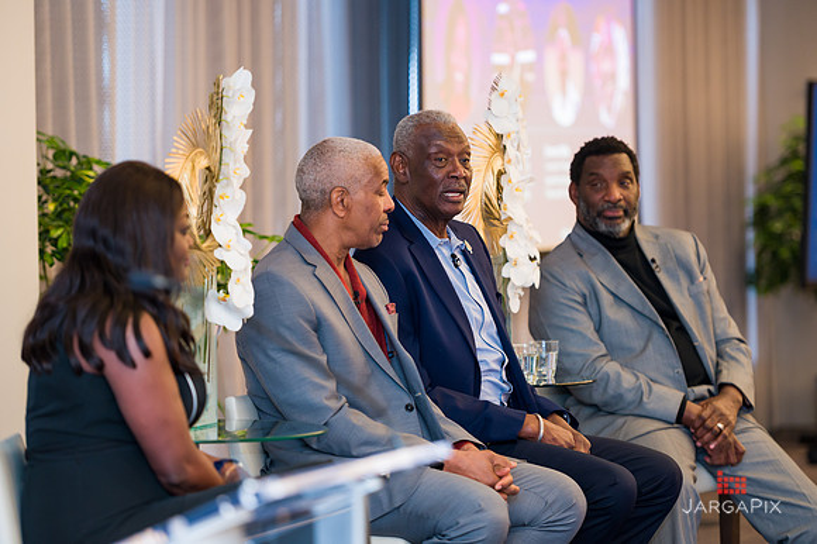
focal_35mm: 145
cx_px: 408
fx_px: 3289
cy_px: 272
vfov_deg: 9.5
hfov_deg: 14.2
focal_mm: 145
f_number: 3.2
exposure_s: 1/200
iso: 800
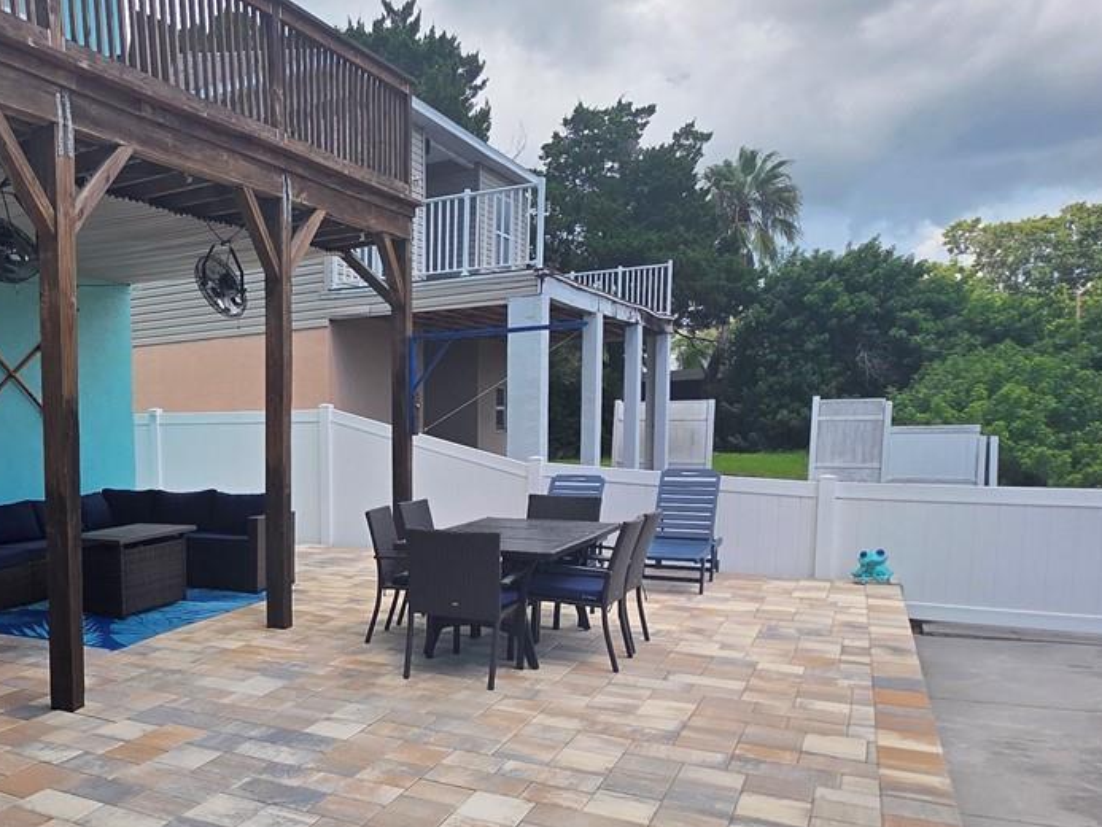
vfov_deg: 46.3
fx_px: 955
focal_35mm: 30
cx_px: 54
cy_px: 534
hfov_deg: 50.9
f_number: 1.9
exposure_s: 1/1761
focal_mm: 2.2
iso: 40
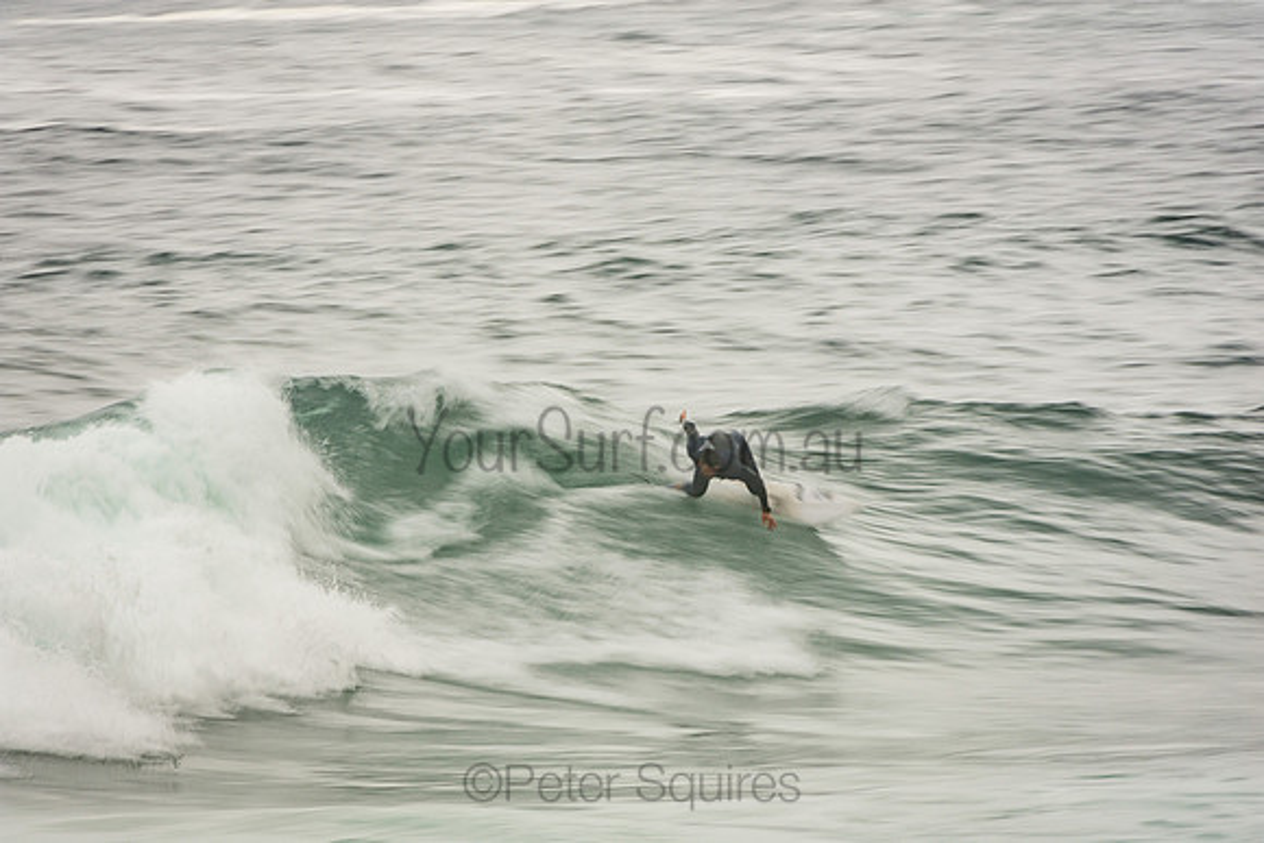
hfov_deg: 3.4
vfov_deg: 2.3
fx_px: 21071
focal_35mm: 600
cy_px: 422
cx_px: 632
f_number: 22
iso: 100
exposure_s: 1/30
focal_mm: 400
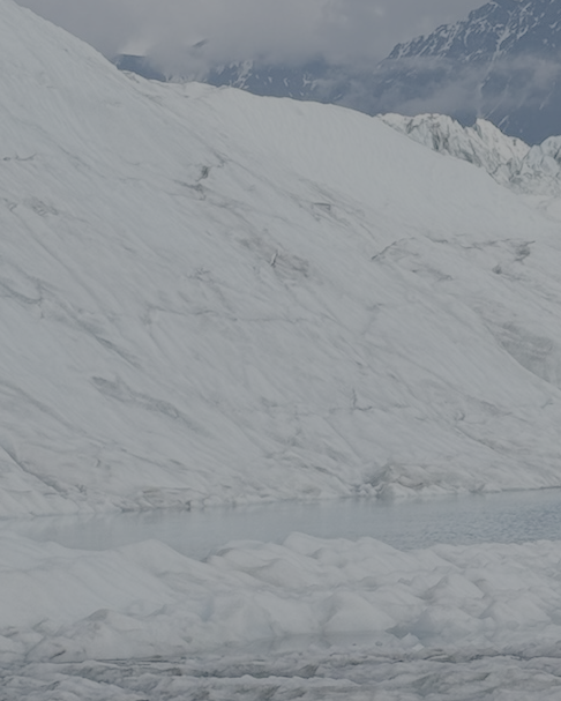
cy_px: 531
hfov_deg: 9.7
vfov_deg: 12.2
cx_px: 548
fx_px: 3278
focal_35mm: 158
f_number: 1.78
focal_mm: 6.76
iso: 64
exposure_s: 1/11364
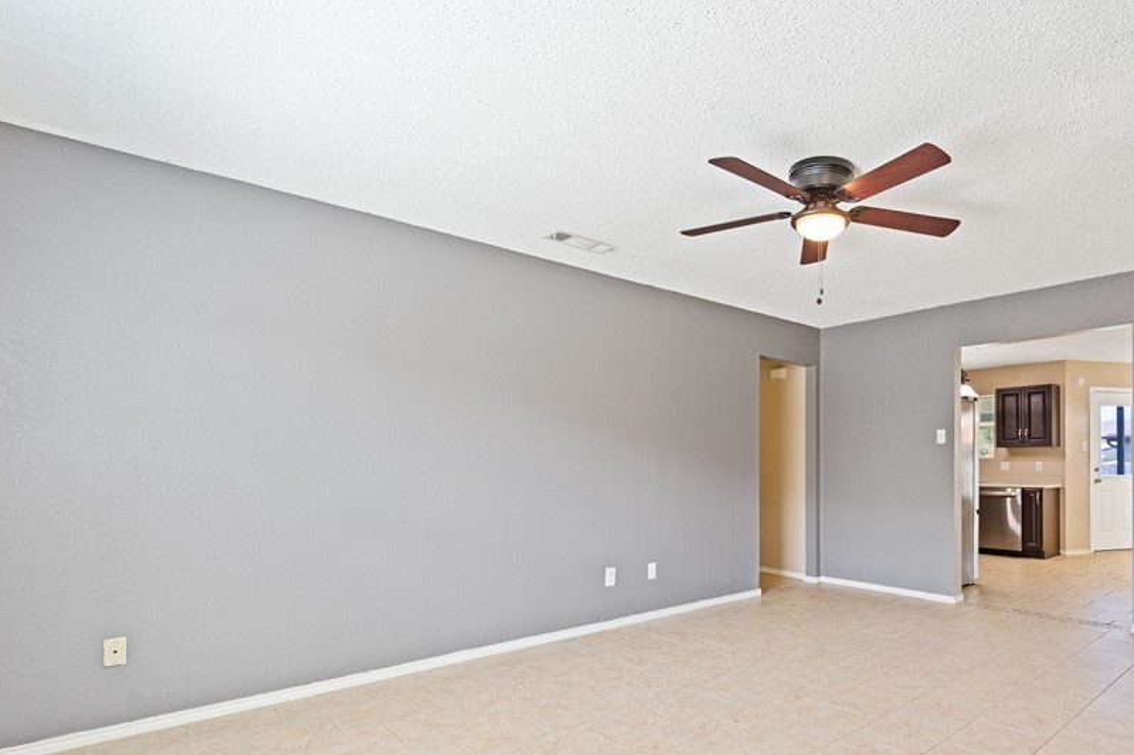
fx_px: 598
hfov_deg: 84.5
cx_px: 737
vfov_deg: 63.3
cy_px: 487
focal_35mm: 19
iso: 800
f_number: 8
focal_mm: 14
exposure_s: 1/13
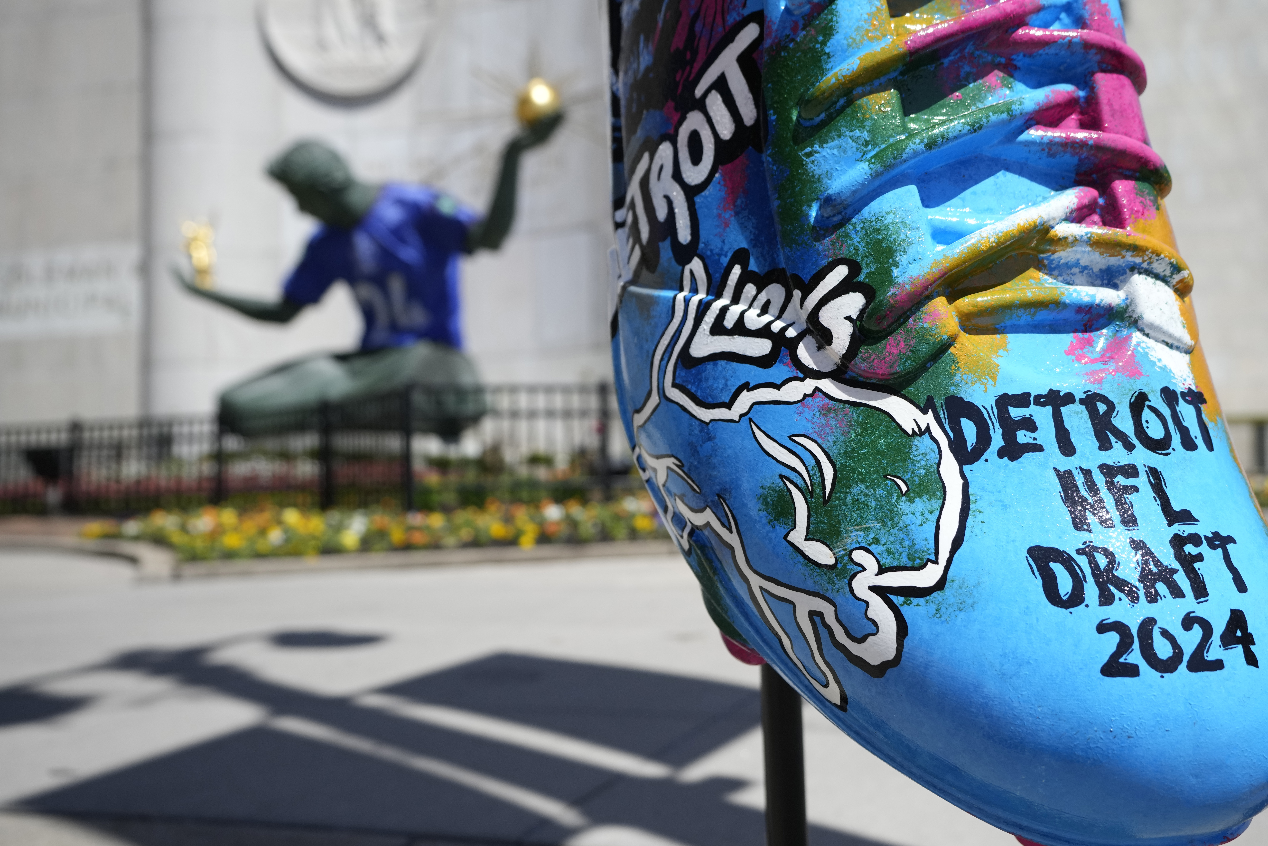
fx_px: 1303
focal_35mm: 37
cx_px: 716
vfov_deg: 35.9
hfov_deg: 51.7
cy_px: 419
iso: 640
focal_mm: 32
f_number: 2.8
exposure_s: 1/12800
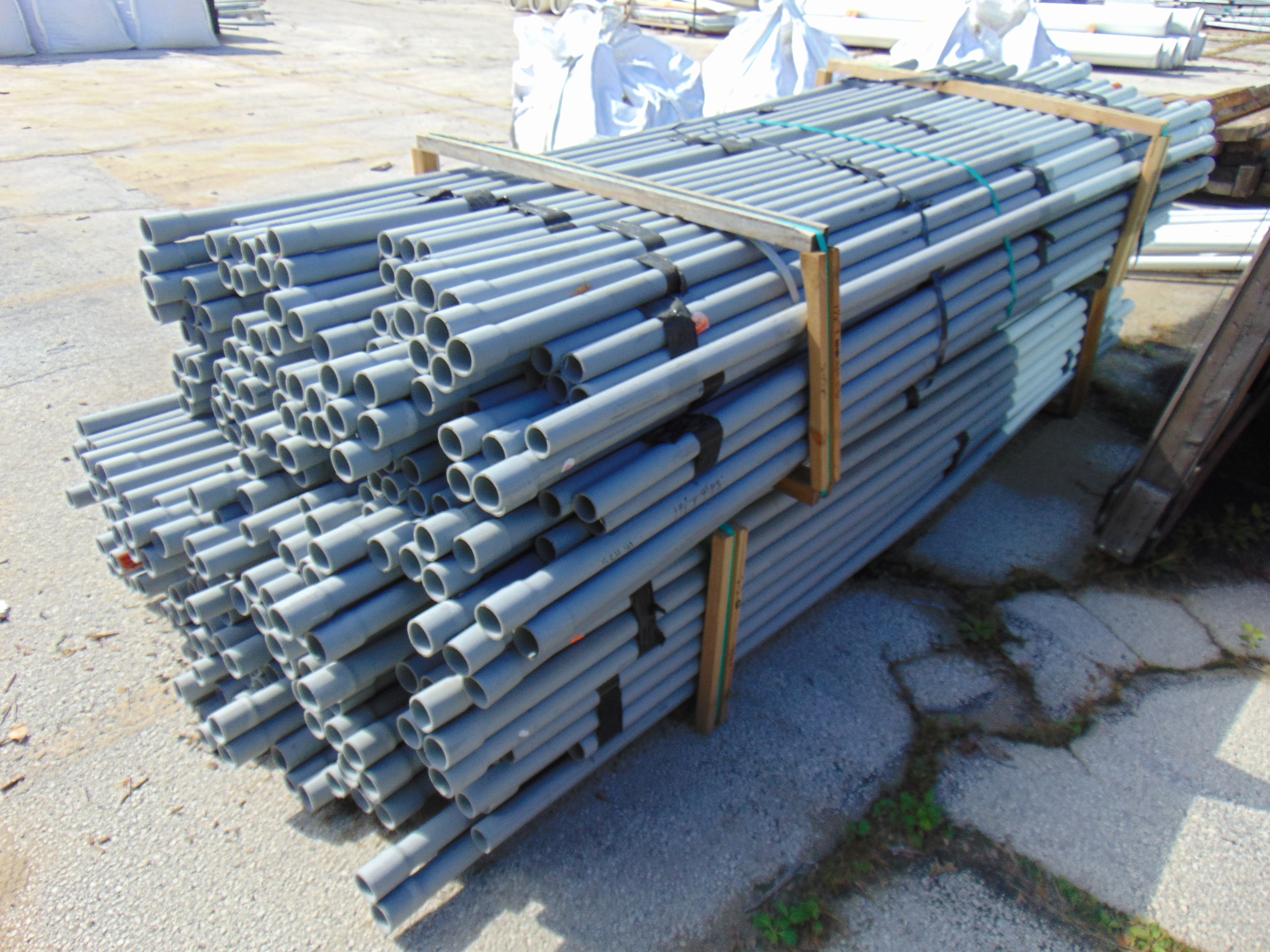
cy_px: 476
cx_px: 635
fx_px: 917
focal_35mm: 25
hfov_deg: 69.4
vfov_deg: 54.9
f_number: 3
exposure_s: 1/640
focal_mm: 4.5
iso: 80
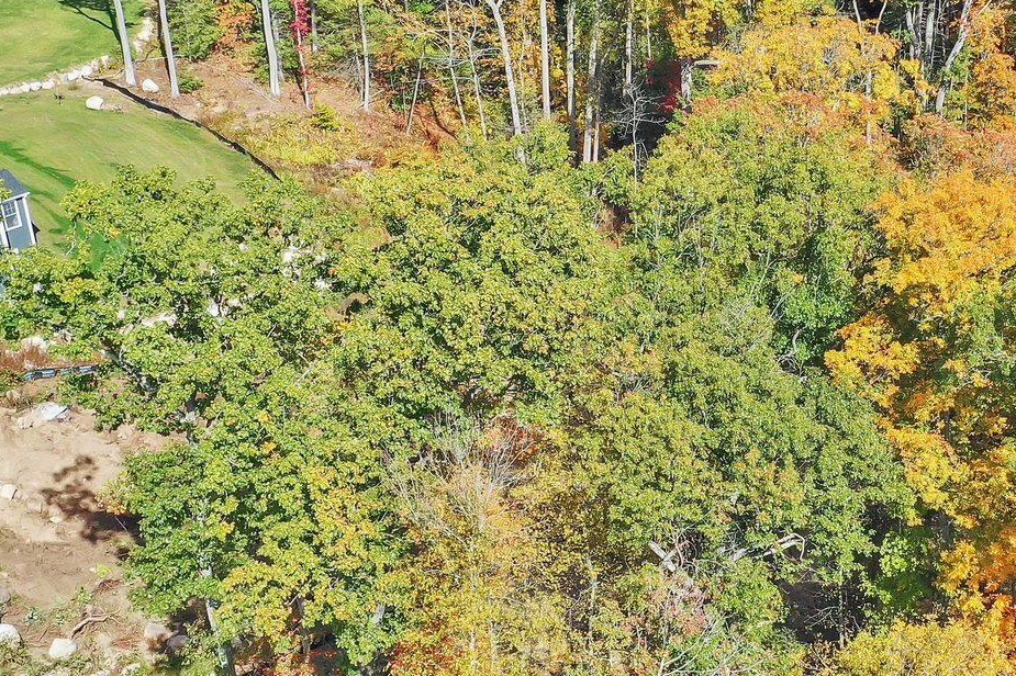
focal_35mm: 62
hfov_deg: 31.9
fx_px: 1749
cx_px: 744
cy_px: 377
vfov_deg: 21.9
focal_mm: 10.26
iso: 100
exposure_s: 1/320
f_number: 5
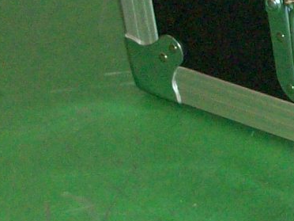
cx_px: 622
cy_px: 43
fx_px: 1588
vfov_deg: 7.9
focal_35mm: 187
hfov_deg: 9.7
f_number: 2.8
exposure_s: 1/42.4
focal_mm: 5.7
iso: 160
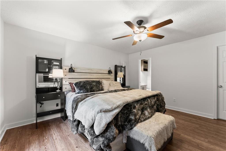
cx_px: 113
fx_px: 88
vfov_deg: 81.2
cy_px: 76
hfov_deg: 104.2
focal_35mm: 14
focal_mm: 14
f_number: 7.1
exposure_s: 1/6
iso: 800
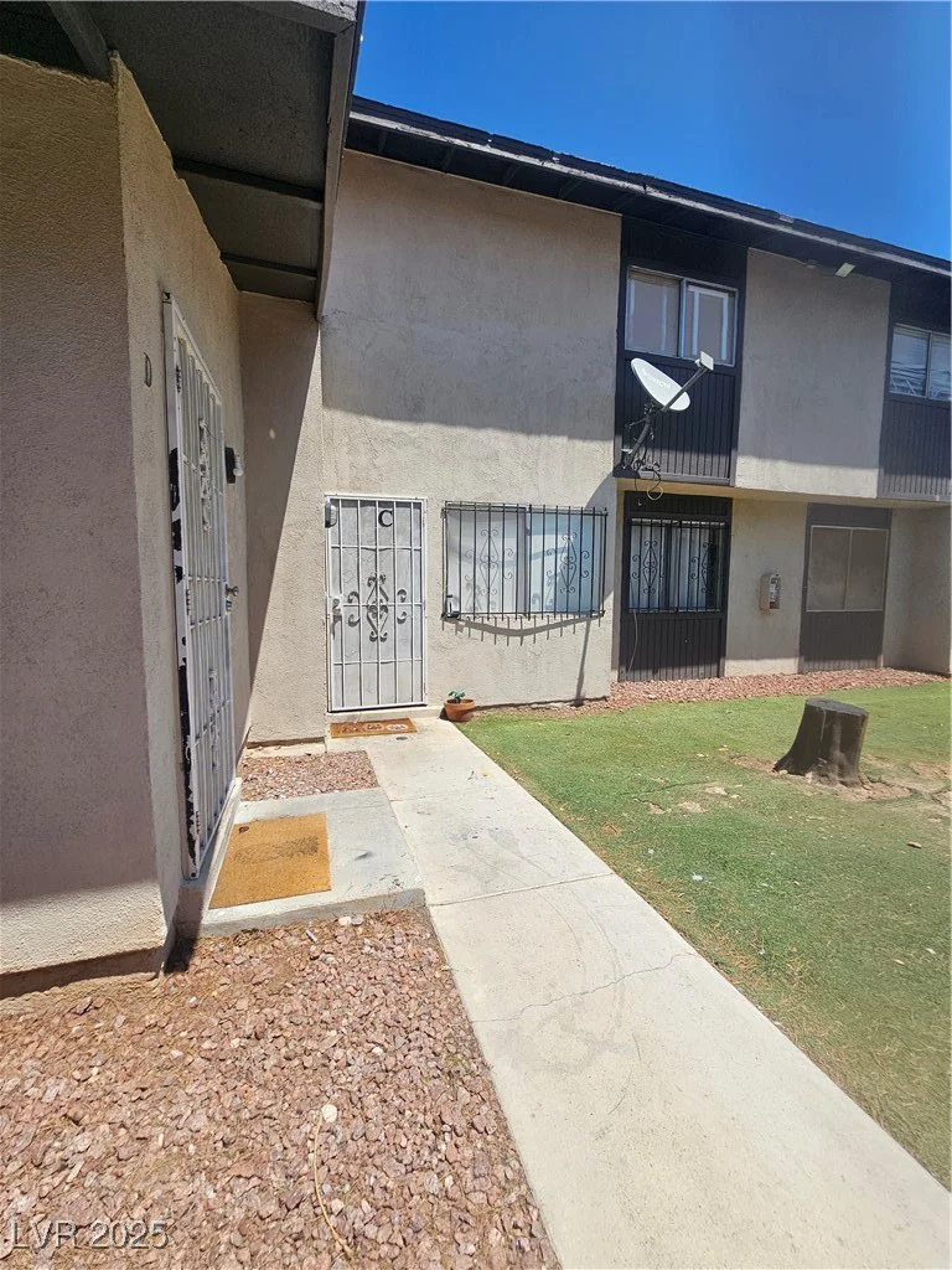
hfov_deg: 89.9
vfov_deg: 106.2
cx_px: 476
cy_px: 635
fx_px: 477
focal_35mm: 13
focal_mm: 2.2
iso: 50
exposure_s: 1/2730
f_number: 2.2
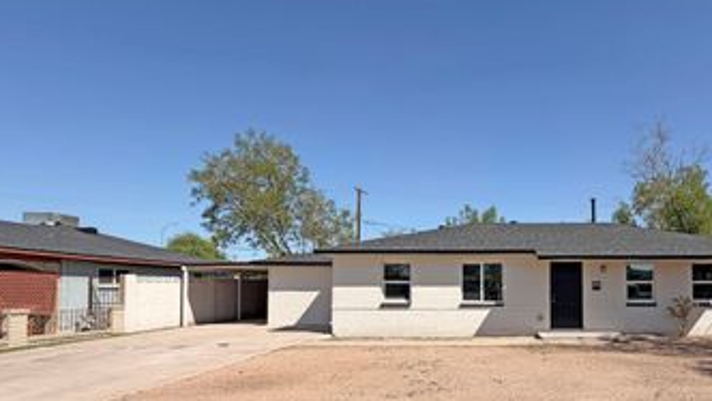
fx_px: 434
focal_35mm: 23
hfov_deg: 75.4
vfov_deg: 48.5
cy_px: 276
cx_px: 493
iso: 20
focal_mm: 2.22
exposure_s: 1/985
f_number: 2.2
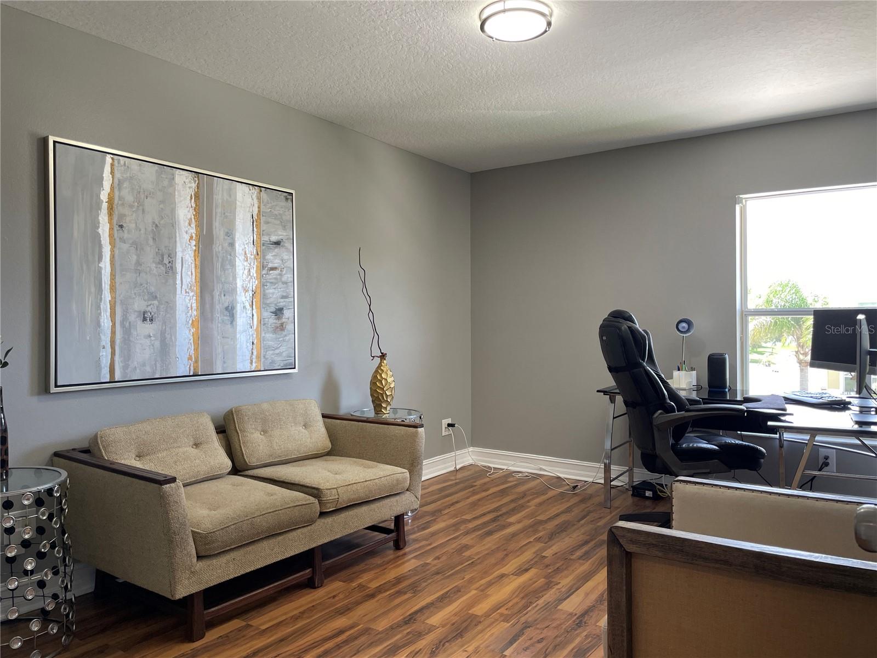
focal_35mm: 26
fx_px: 659
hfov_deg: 67.3
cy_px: 329
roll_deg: +0.0
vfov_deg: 53.1
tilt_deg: +1.2
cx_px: 438
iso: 100
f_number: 1.6
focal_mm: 4.2
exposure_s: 1/120
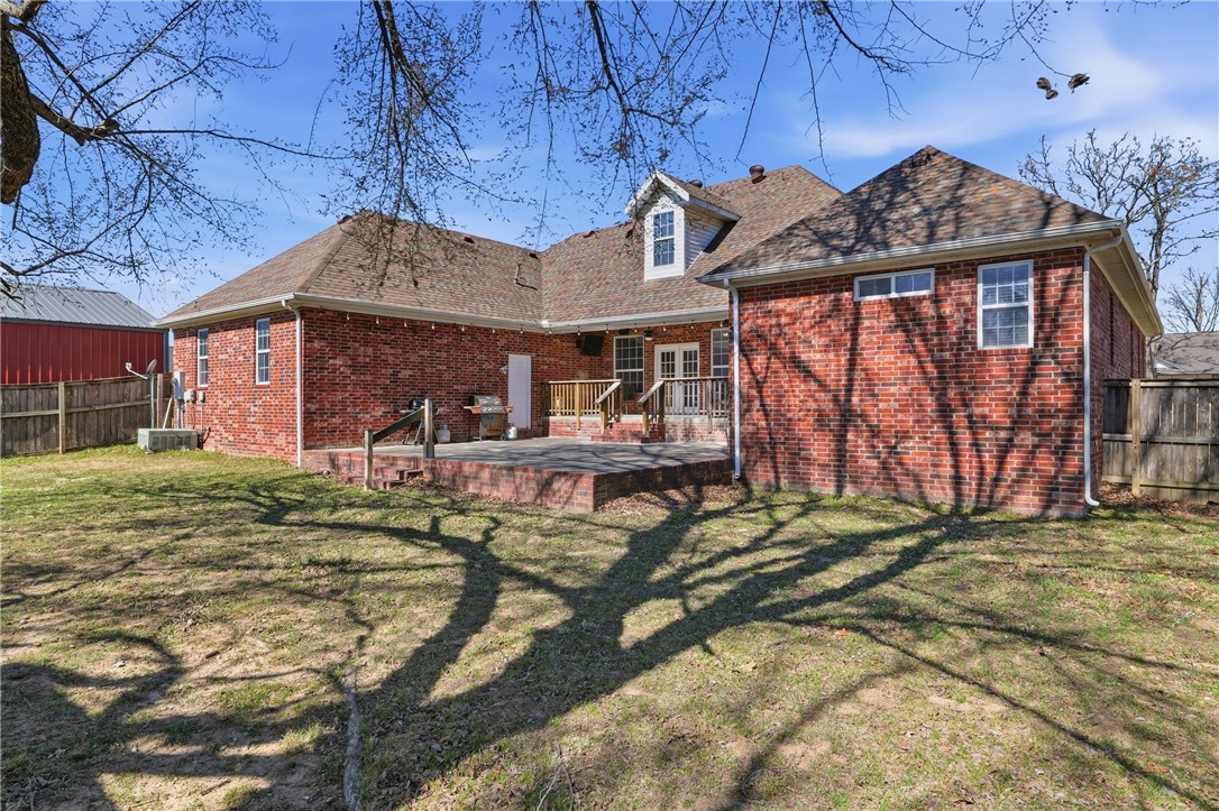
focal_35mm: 21
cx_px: 610
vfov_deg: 59.4
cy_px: 406
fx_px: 711
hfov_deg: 81.2
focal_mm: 21
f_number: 10
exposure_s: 1/800
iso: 400
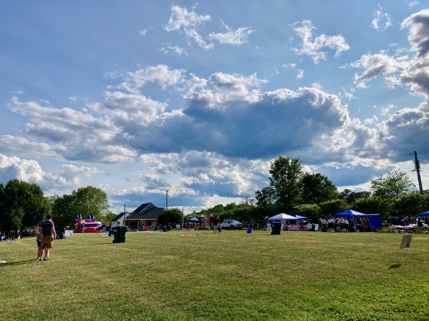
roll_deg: +0.8
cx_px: 214
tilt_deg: +12.2
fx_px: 347
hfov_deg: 63.4
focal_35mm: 28
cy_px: 160
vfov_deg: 49.7
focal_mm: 3.99
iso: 20
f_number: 1.8
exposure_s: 1/4808
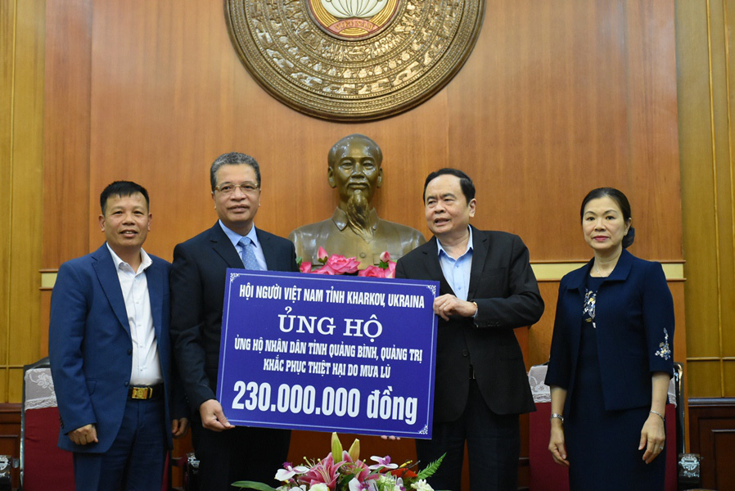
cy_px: 246
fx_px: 1471
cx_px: 368
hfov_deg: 28.1
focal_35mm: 72
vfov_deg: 19.0
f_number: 4.5
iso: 3200
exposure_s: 1/60
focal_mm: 48
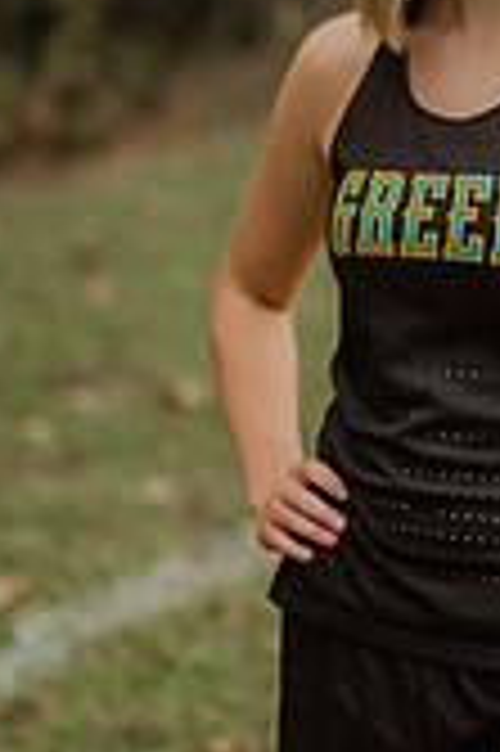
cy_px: 221
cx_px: 473
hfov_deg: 10.1
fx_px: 2818
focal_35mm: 135
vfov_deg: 15.2
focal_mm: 50
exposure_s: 1/1600
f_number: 1.8
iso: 250
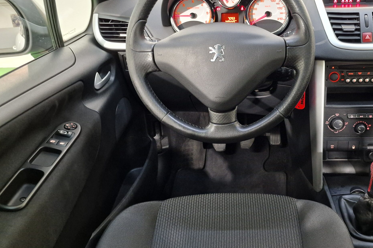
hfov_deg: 56.0
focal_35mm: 33
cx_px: 250
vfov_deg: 39.9
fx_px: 342
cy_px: 113
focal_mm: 6.4
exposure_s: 1/25
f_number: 1.8
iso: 500
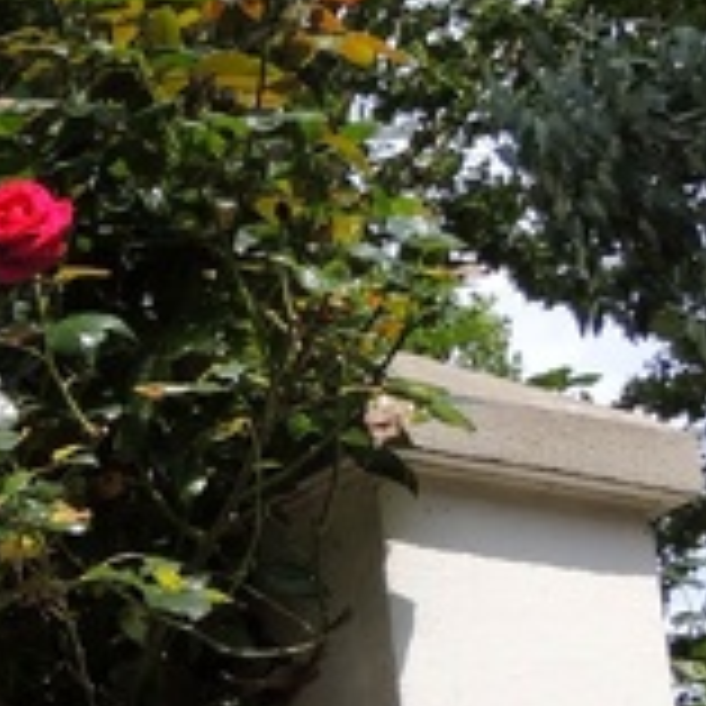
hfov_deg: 12.4
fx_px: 3115
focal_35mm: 135
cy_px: 764
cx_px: -265
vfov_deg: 12.7
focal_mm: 7.1
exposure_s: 1/1000
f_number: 3.3
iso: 100
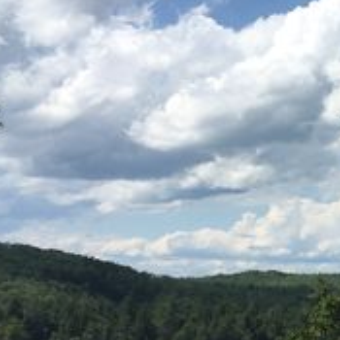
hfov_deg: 18.1
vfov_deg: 19.5
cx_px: 466
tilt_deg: +1.5
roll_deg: -1.2
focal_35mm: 88
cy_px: 266
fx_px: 978
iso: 25
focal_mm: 4.15
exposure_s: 1/2481
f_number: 2.2
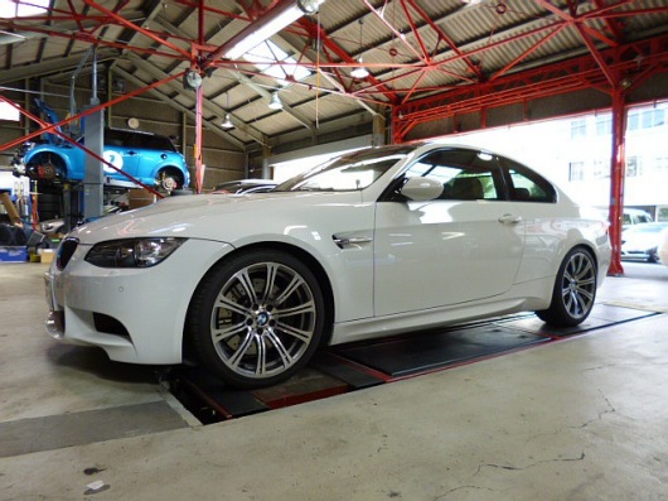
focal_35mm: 24
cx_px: 334
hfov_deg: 71.6
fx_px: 463
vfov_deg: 56.8
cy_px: 250
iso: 125
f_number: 2.5
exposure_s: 1/60
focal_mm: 4.3
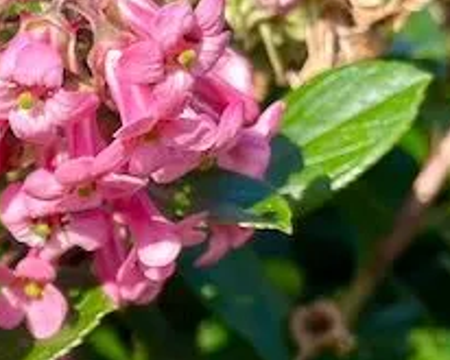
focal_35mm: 126
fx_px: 1679
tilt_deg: -36.8
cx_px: -271
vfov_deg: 12.0
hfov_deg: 14.1
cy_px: 434
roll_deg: -1.3
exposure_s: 1/1416
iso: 32
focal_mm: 4.2
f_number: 1.6
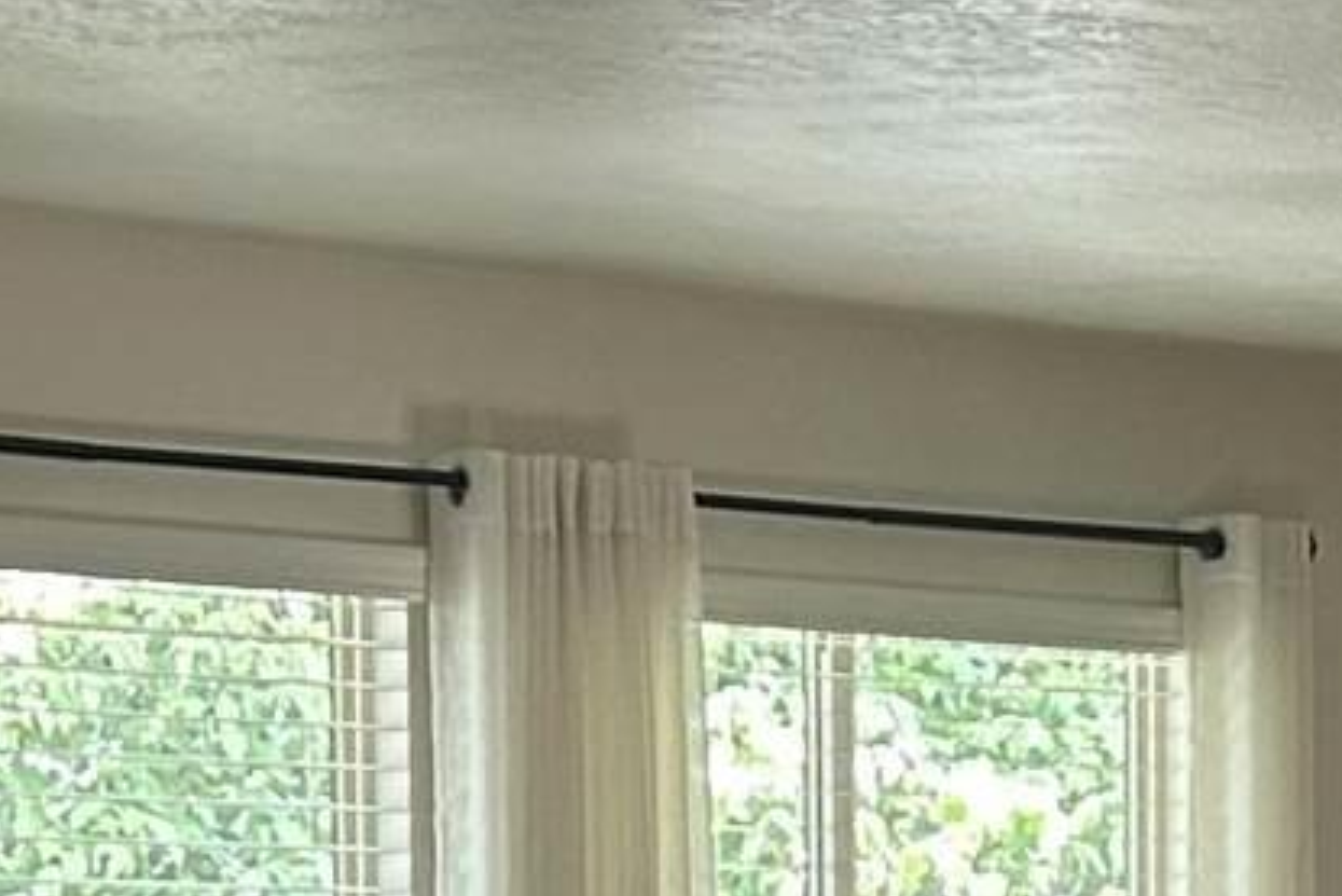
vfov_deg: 6.7
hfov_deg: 10.1
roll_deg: -0.5
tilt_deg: -7.7
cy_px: 1676
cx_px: 1597
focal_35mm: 200
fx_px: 7458
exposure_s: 1/60
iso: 100
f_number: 1.5
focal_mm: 5.7
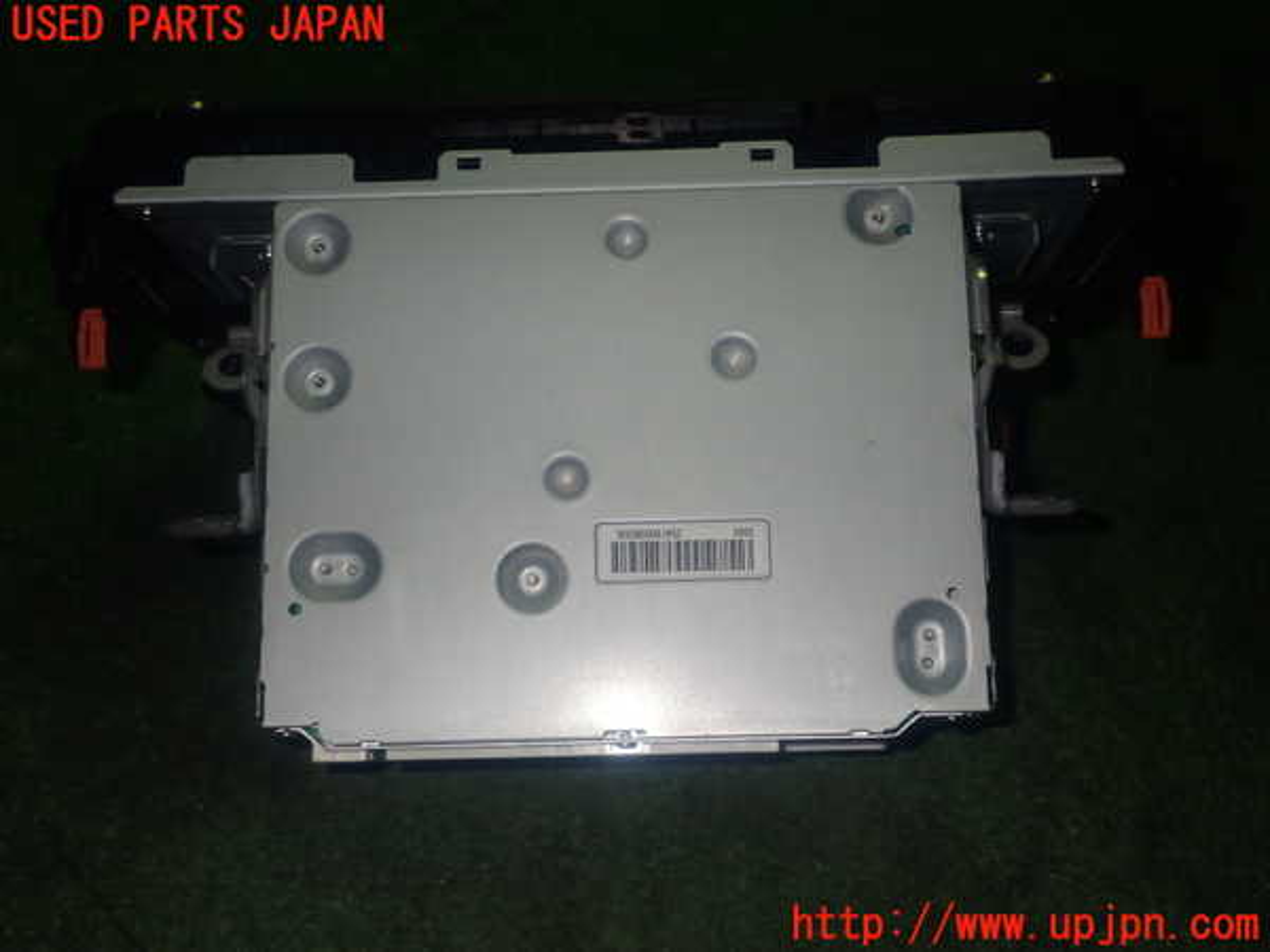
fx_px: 1504
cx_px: 635
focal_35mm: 41
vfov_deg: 35.1
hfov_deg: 45.8
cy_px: 476
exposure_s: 1/40
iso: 250
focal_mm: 7.31
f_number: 8
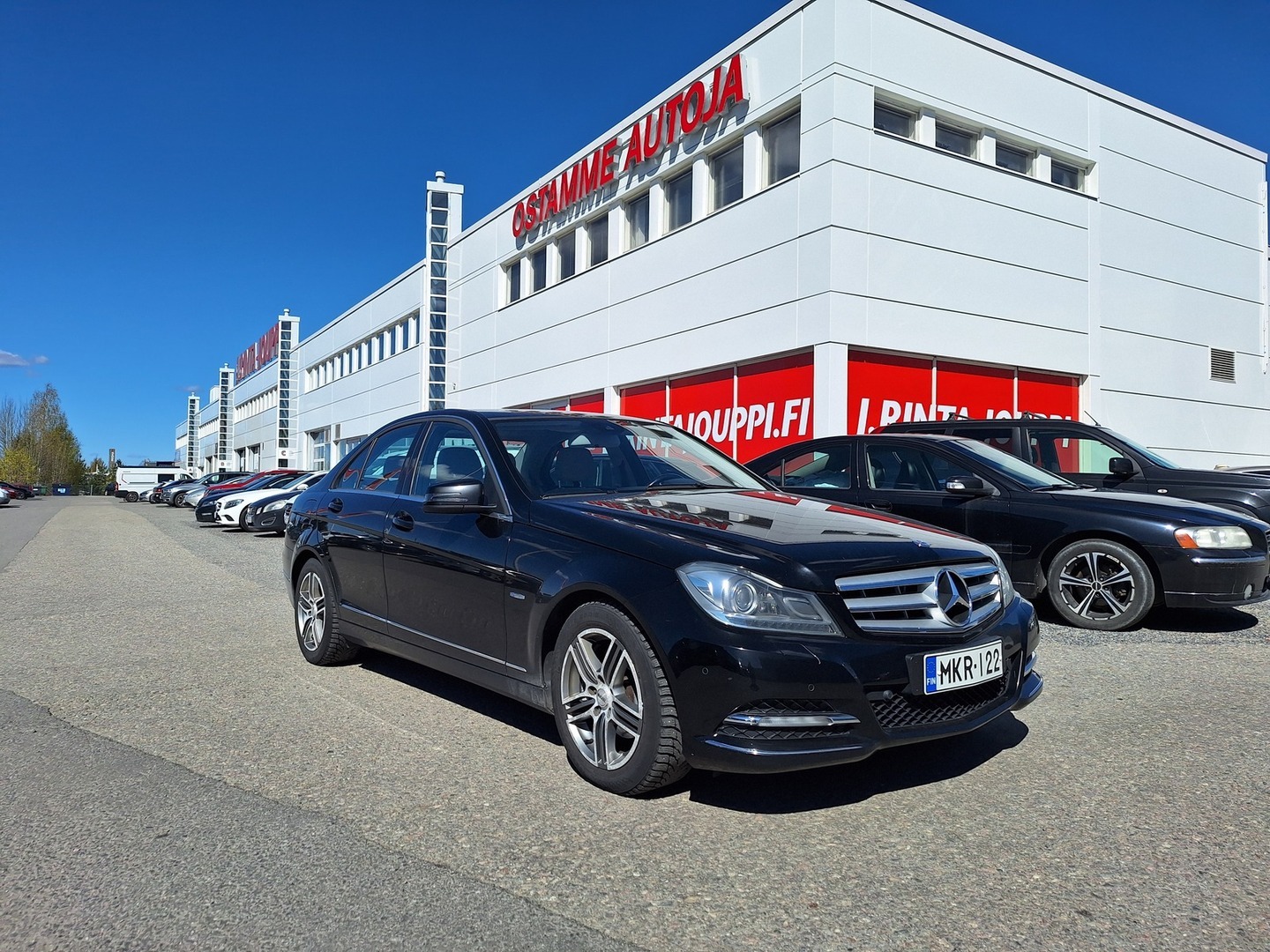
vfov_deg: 58.9
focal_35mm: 23
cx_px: 635
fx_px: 844
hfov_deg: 73.9
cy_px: 476
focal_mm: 5.54
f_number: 1.8
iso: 40
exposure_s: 1/4739
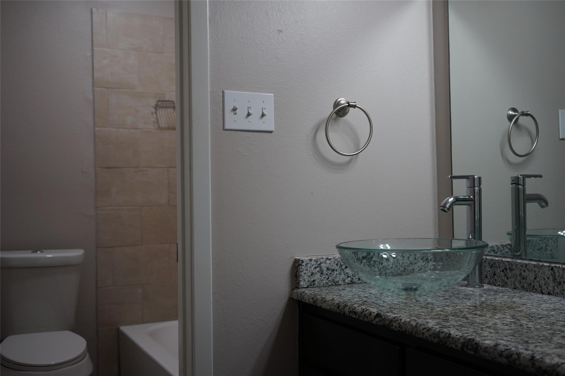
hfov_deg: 50.7
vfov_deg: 35.0
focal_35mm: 38
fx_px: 596
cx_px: 282
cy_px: 188
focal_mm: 38
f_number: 4
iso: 320
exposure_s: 1/60
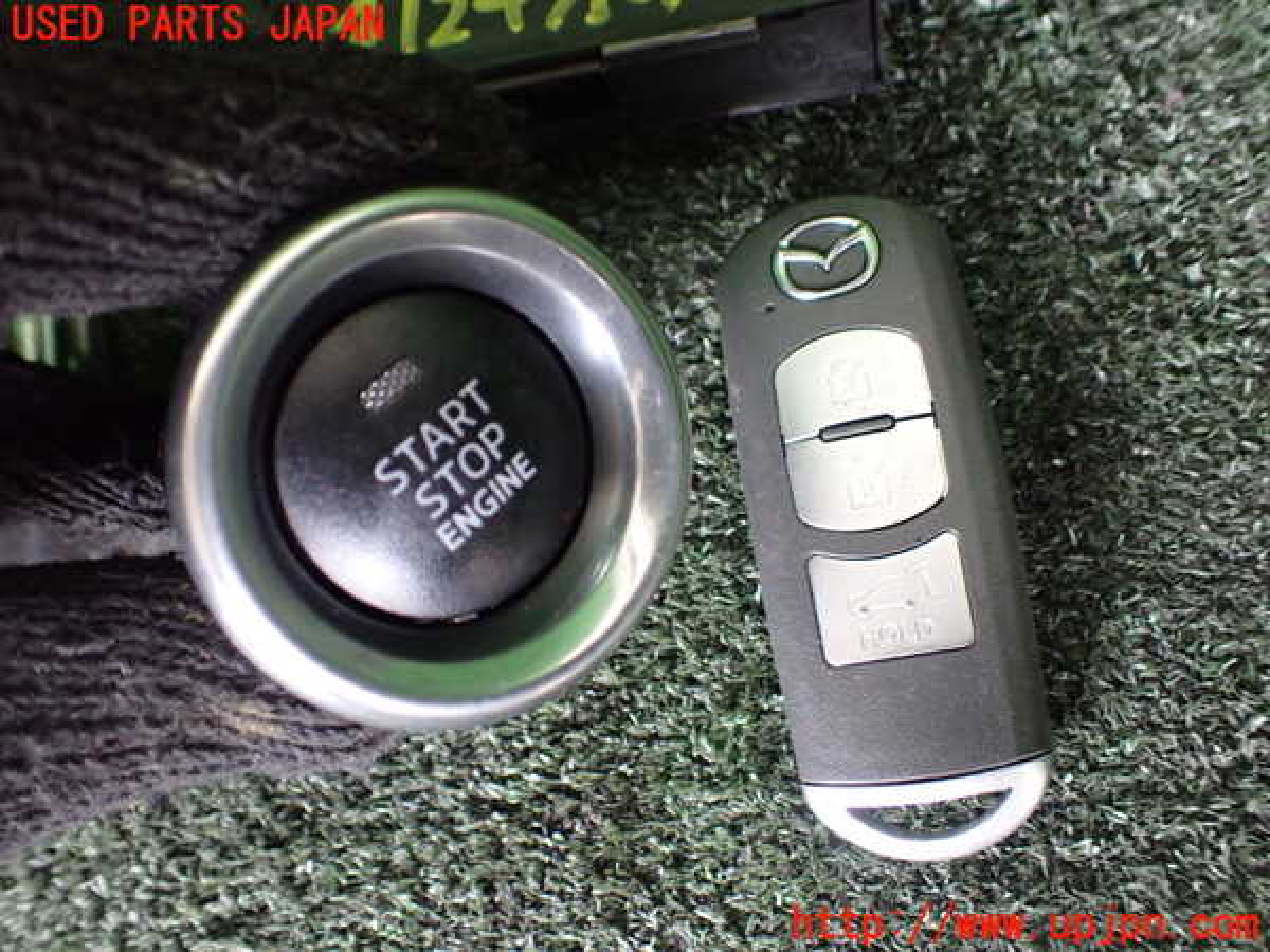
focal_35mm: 30
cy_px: 476
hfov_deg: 60.0
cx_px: 635
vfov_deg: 46.8
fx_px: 1101
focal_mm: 5.4
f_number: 2.3
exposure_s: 1/40
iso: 800
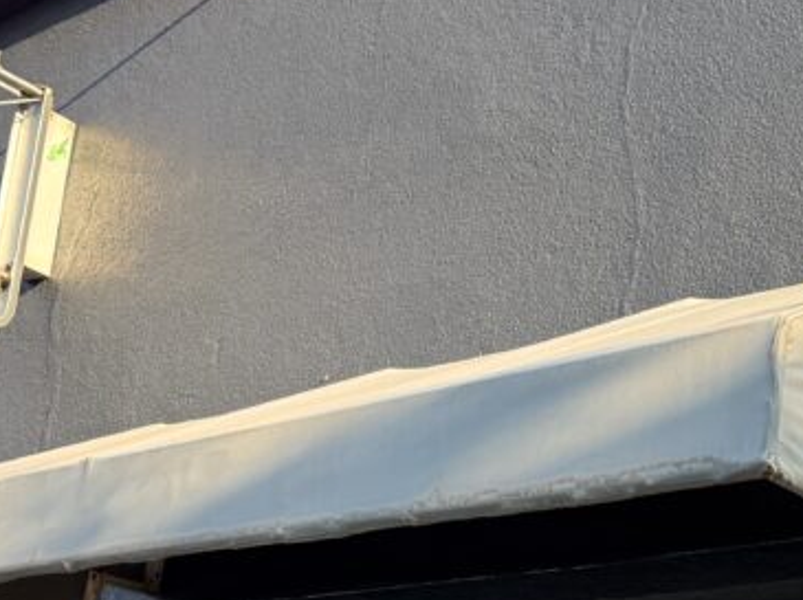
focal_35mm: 79
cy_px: 637
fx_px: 1831
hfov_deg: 24.7
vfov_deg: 18.0
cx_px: 466
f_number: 1.78
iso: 100
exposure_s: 1/627
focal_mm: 6.76
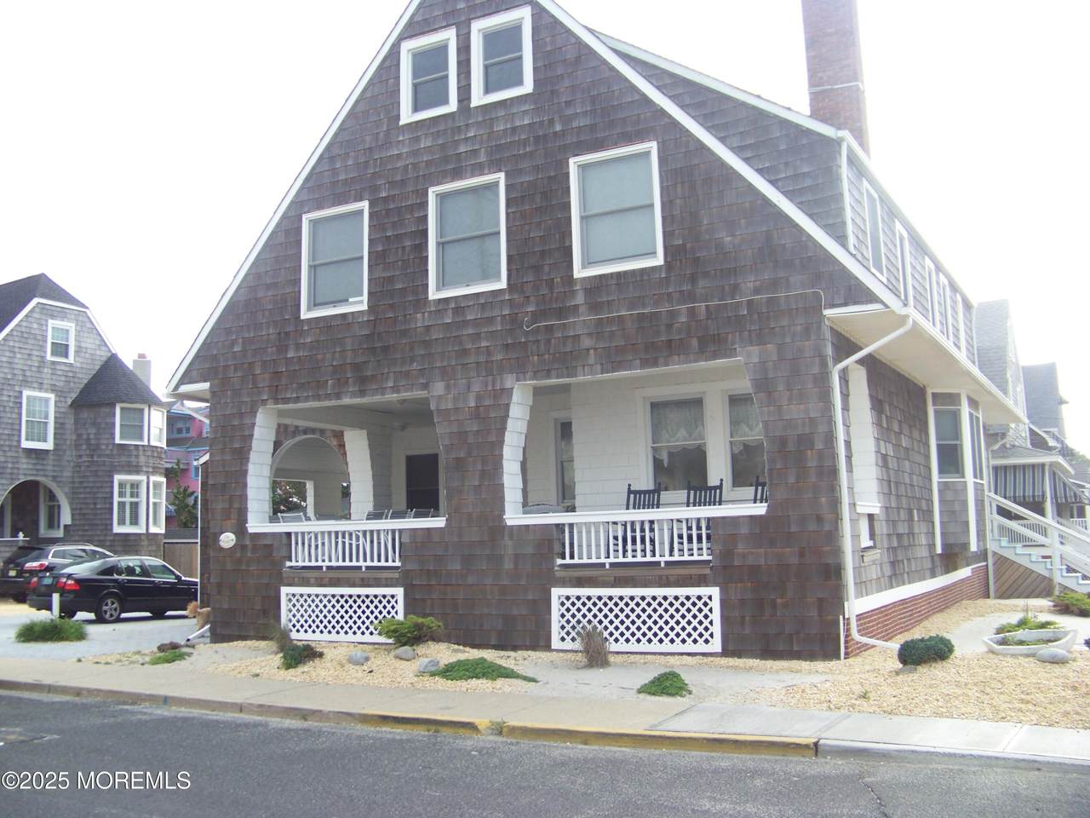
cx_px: 545
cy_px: 409
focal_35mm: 36
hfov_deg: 51.4
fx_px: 1134
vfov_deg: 39.7
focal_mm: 5.85
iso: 69
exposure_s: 1/320
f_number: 2.8
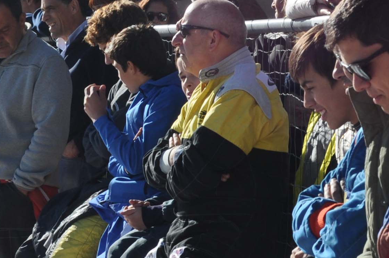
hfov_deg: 11.1
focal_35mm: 183
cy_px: 155
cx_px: 433
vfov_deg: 7.5
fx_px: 1975
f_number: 9
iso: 200
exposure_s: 1/400
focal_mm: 32
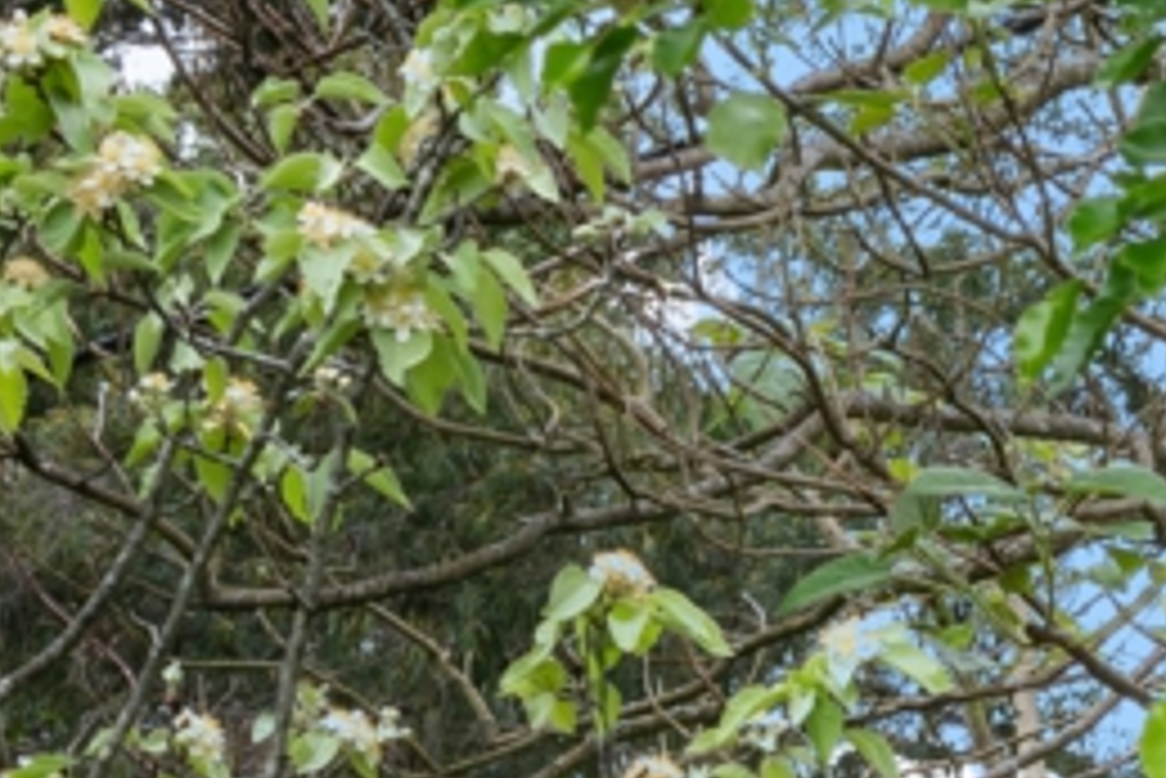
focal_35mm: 455
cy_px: 1857
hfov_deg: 4.4
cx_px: 2602
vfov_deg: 3.0
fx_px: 14745
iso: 250
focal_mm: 49.1
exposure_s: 1/40
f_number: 9
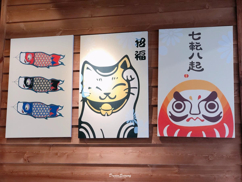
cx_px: 121
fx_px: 398
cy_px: 91
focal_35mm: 57
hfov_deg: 33.8
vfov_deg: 25.7
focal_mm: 6.6
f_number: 2.8
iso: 160
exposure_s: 1/120
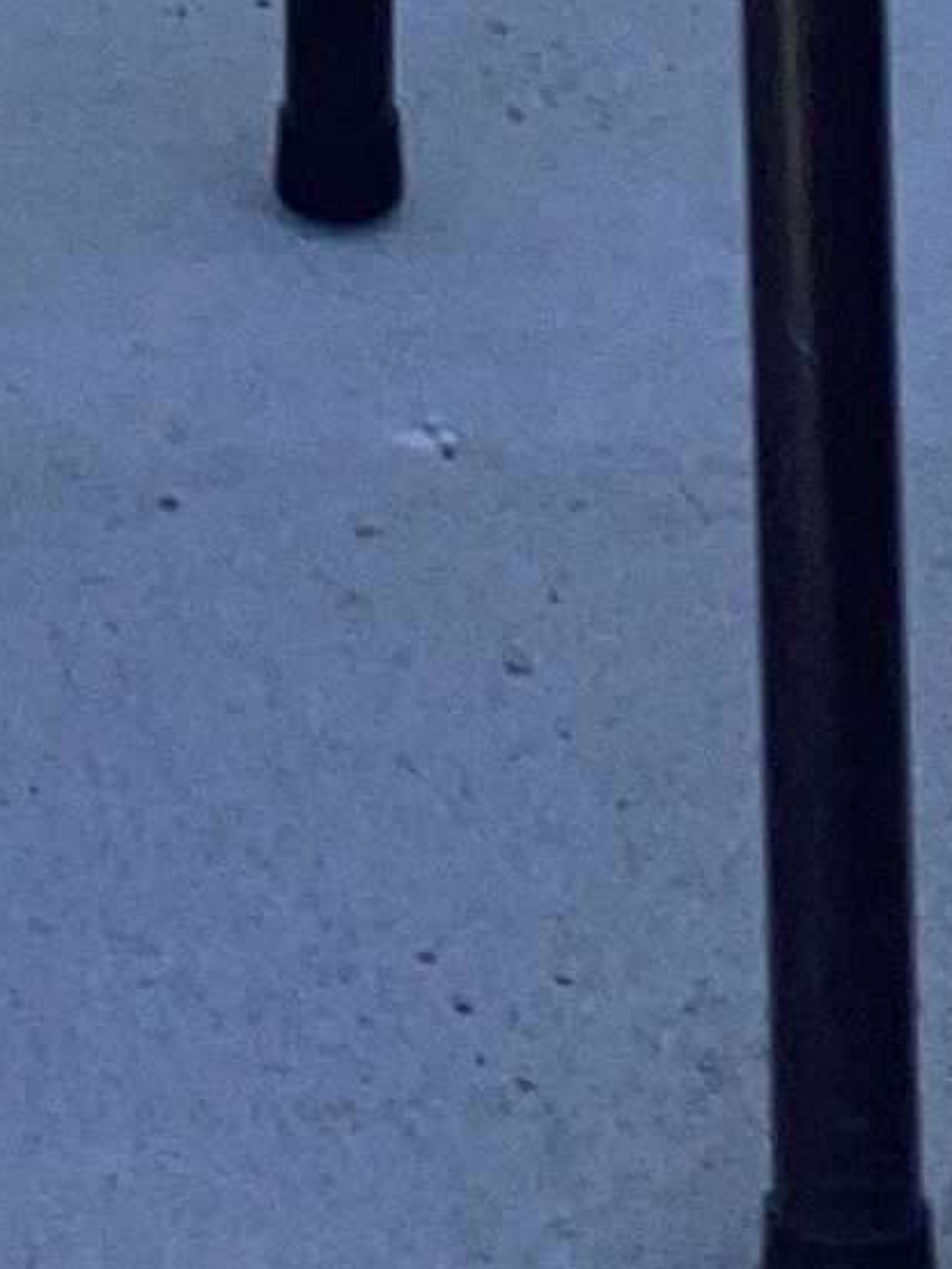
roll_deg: +0.1
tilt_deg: -13.5
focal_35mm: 183
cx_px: -397
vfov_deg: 9.7
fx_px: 6708
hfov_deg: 8.0
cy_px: -1655
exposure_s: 1/332
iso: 25
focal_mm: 3.3
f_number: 2.4
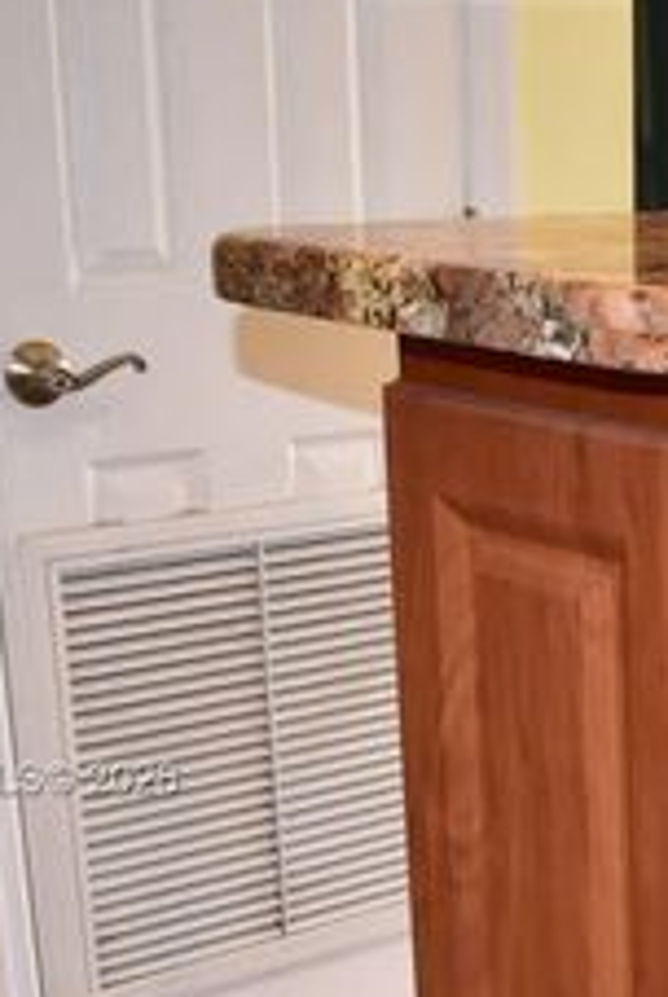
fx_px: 2109
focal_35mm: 76
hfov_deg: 16.3
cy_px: 782
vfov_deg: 26.2
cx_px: 1037
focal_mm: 18
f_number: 4.5
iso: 1000
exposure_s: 1/60
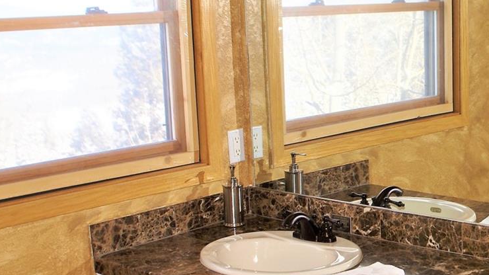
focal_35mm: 68
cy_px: 158
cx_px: 448
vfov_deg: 17.7
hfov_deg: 29.6
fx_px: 882
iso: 100
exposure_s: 1/125
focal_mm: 20
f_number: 4
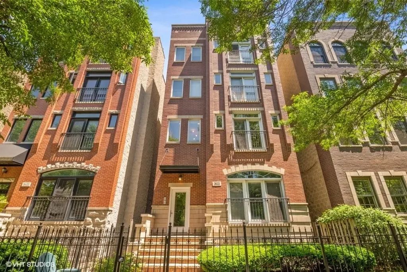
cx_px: 204
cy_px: 136
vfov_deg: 70.5
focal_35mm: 17
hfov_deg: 93.2
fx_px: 192
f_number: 8
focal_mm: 17
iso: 200
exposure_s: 1/60
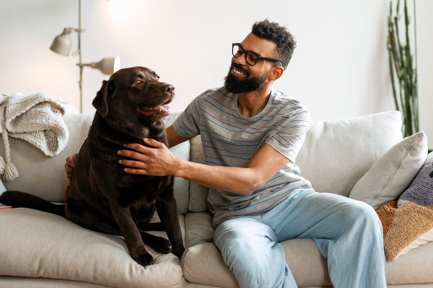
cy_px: 144
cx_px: 216
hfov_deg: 39.6
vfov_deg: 27.0
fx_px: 601
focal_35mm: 50
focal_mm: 50
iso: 640
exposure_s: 1/500
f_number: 2
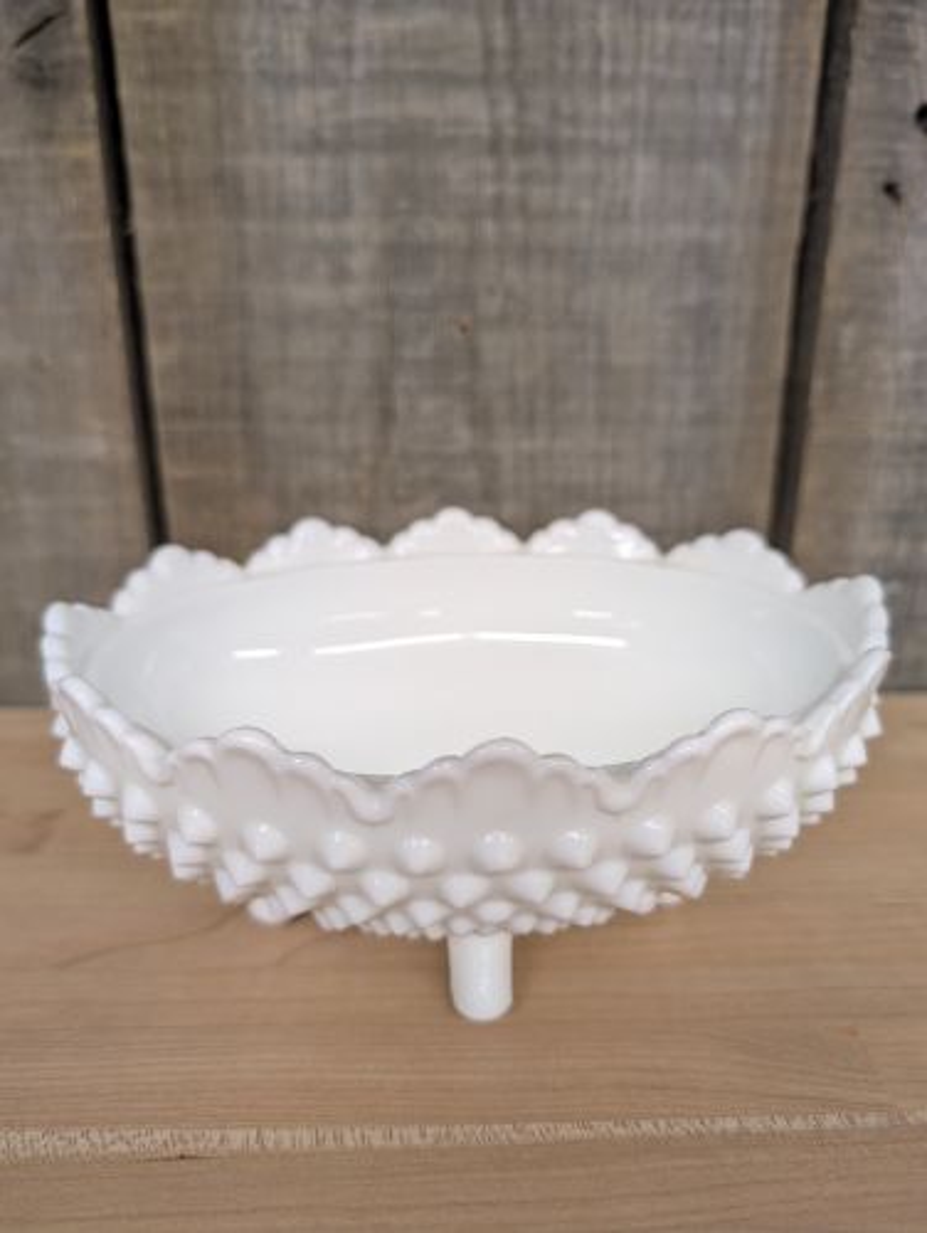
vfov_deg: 71.5
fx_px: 855
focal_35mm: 24
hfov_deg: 56.9
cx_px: 464
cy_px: 616
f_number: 1.68
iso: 102
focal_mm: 6.9
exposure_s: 1/30
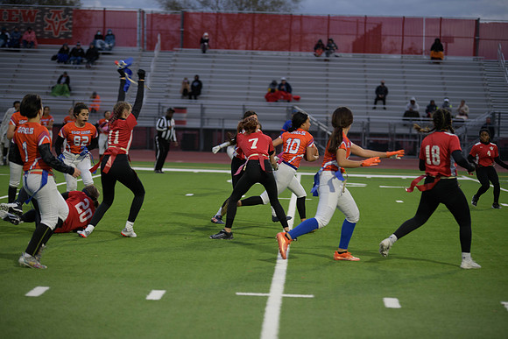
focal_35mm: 122
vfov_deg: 11.2
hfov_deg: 16.8
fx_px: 1722
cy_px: 170
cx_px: 254
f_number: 2.8
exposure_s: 1/200
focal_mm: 122
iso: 360
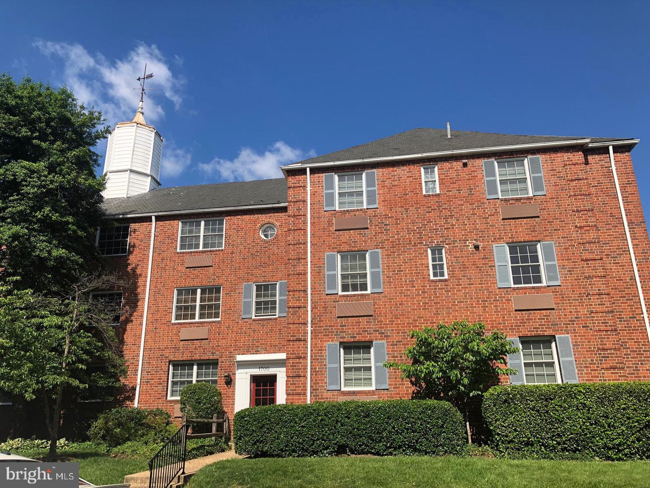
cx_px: 325
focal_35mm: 28
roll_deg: +0.5
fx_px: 526
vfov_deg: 49.7
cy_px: 244
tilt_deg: +19.3
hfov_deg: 63.4
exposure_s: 1/2000
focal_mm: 4
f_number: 1.8
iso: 20
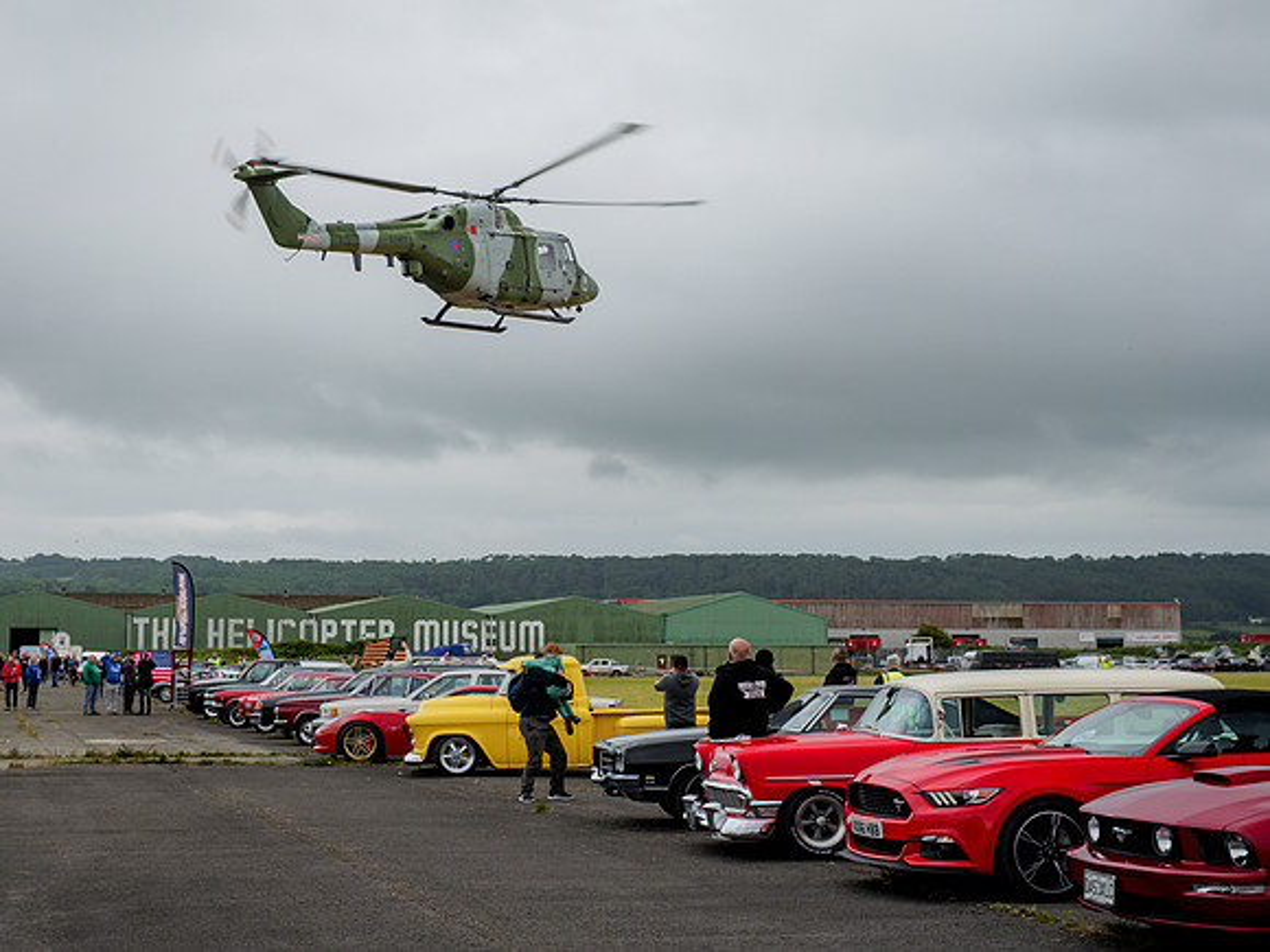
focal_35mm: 53
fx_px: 1945
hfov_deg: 35.8
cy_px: 379
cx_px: 439
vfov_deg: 27.4
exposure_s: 1/320
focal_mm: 20
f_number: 3.5
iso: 200
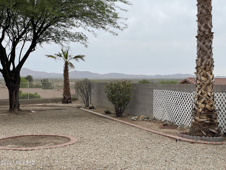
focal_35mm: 52
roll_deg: +0.2
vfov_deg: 28.0
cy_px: 85
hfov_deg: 36.8
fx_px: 339
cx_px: 113
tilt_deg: +0.9
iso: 25
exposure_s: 1/1115
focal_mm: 6
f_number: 2
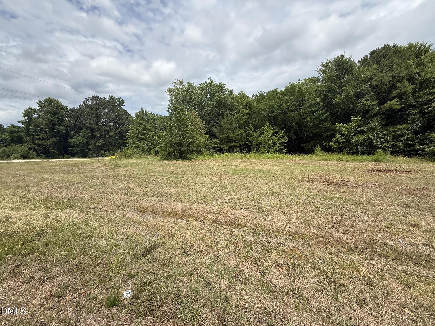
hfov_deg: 102.1
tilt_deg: -5.8
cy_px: 163
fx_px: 176
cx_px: 218
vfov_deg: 85.7
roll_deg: +0.1
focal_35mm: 14
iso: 50
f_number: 2.2
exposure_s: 1/1848
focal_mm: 2.22
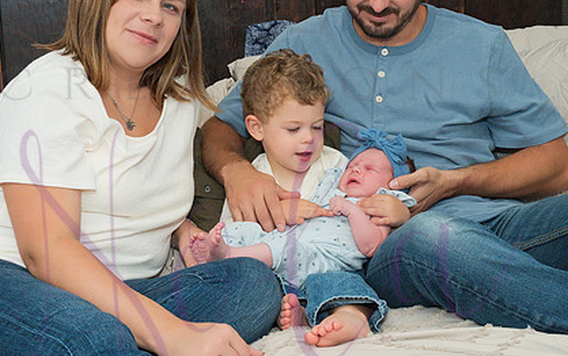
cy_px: 150
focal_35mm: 65
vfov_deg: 20.0
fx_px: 1007
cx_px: 249
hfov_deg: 31.5
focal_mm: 46
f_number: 14
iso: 800
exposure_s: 1/320
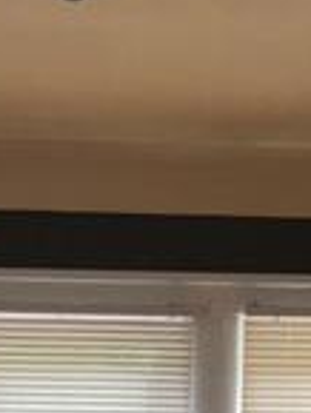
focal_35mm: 148
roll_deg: +0.2
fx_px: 1770
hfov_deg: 10.0
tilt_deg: -8.3
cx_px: 97
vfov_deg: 12.0
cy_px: 798
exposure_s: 1/60
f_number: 1.8
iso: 20
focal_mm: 3.99
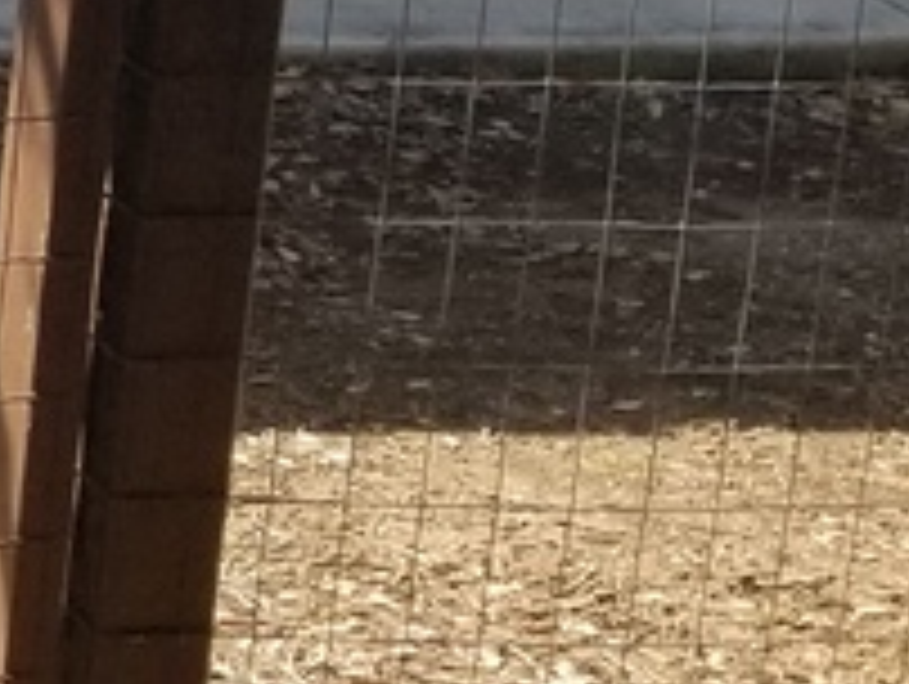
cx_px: -1746
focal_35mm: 185
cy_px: -549
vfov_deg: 7.8
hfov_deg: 8.9
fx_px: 4864
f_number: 1.7
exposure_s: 1/834
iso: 50
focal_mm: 4.25
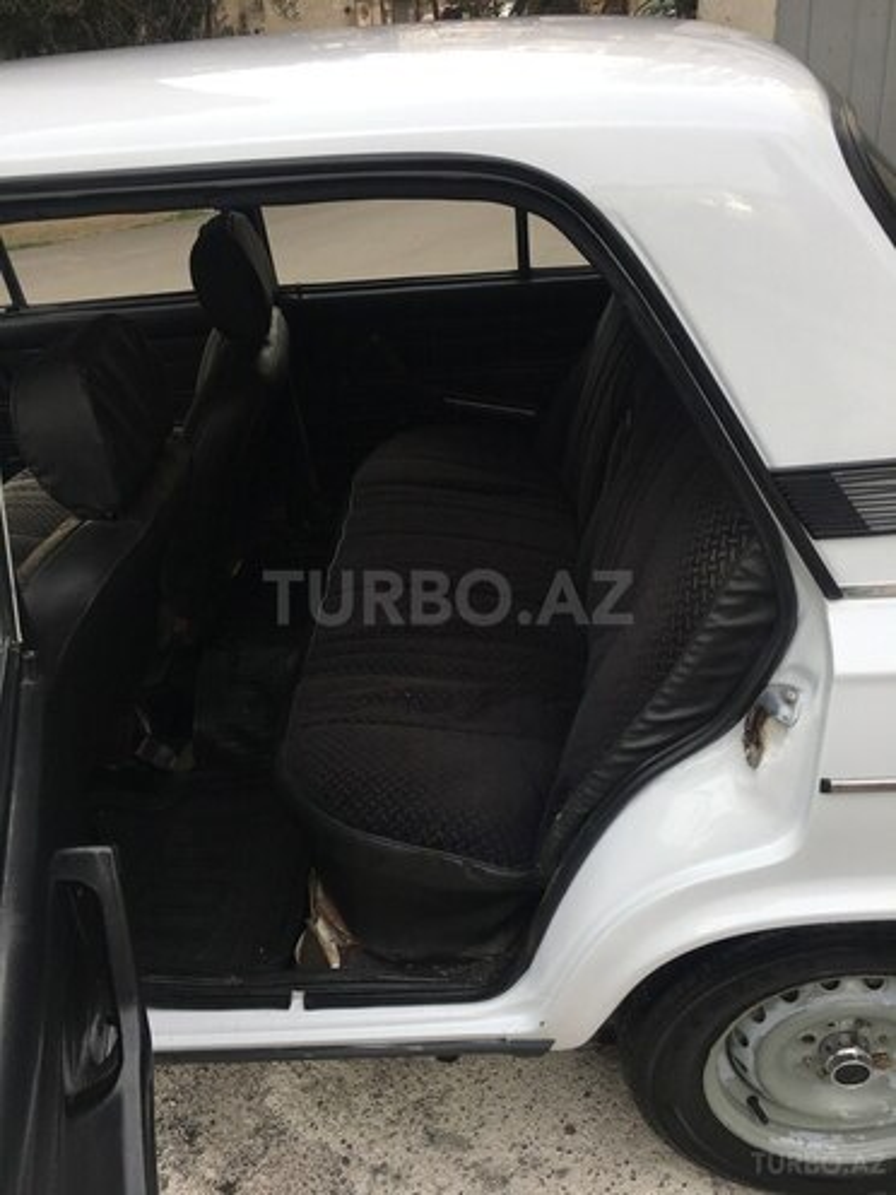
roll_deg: +5.6
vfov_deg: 61.7
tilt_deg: -30.5
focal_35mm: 29
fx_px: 1001
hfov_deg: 48.2
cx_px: 448
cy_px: 598
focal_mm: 4.15
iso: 25
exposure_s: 1/308
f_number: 2.2
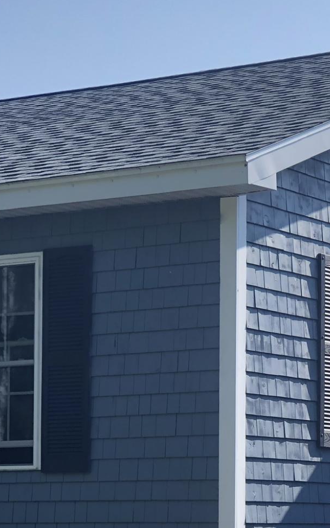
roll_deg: -0.8
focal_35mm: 124
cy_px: 443
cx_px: 390
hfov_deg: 10.4
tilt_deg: +2.2
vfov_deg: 16.7
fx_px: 1785
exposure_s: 1/381
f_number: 2.8
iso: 20
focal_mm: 6.6
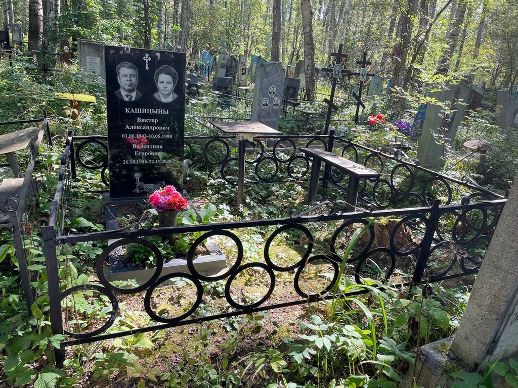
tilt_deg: -15.7
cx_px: 259
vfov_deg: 53.1
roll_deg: -6.1
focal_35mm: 26
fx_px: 389
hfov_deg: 67.3
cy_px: 194
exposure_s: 1/200
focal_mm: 4.2
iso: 32
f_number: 1.6
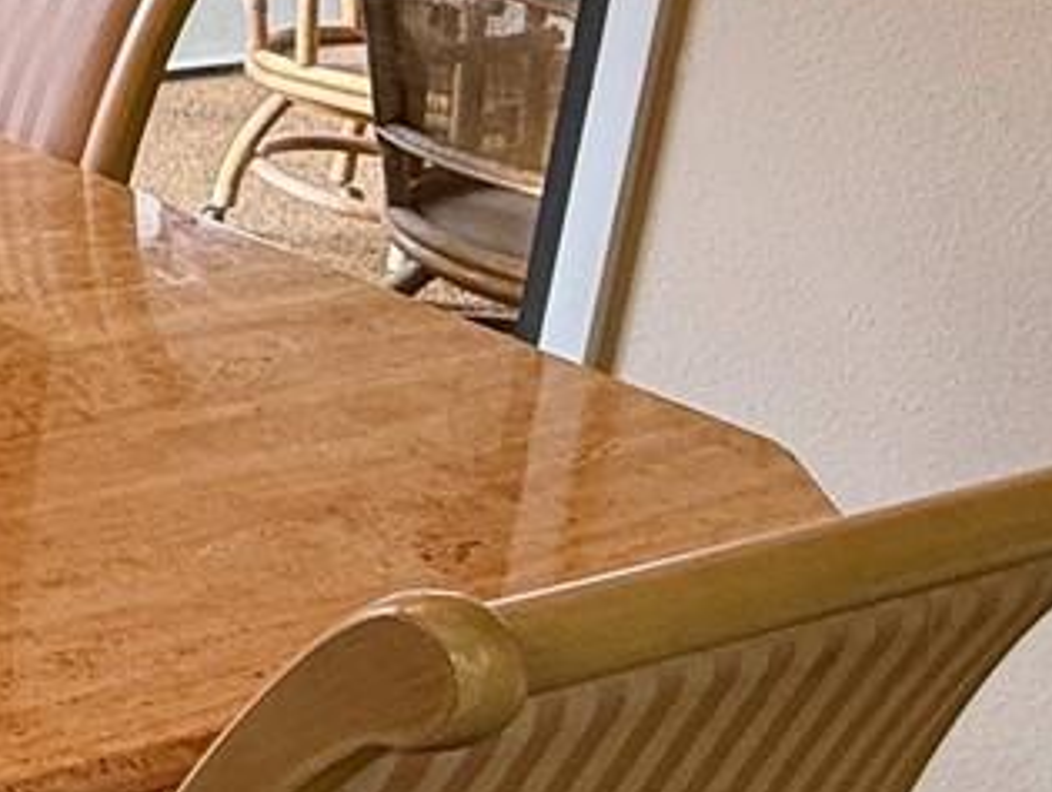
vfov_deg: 20.1
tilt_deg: -13.4
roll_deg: -0.2
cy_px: -17
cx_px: -1022
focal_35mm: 71
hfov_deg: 18.5
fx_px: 2160
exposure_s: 1/120
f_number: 2.2
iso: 80
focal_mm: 2.22
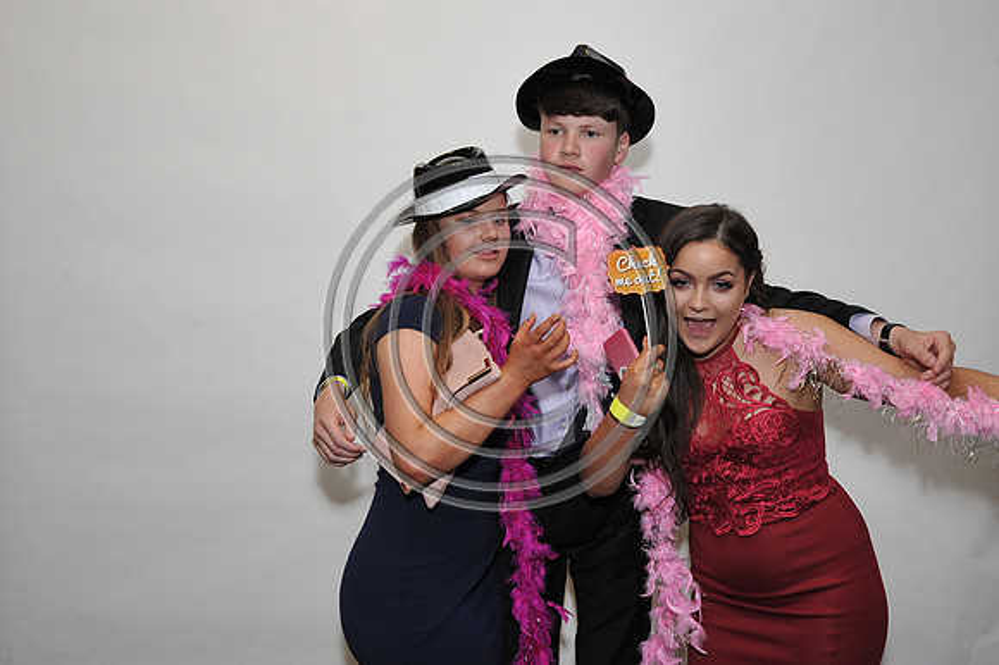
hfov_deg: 46.4
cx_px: 500
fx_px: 1165
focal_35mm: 42
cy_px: 332
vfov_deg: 31.9
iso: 1000
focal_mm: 42
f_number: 8
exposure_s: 1/60
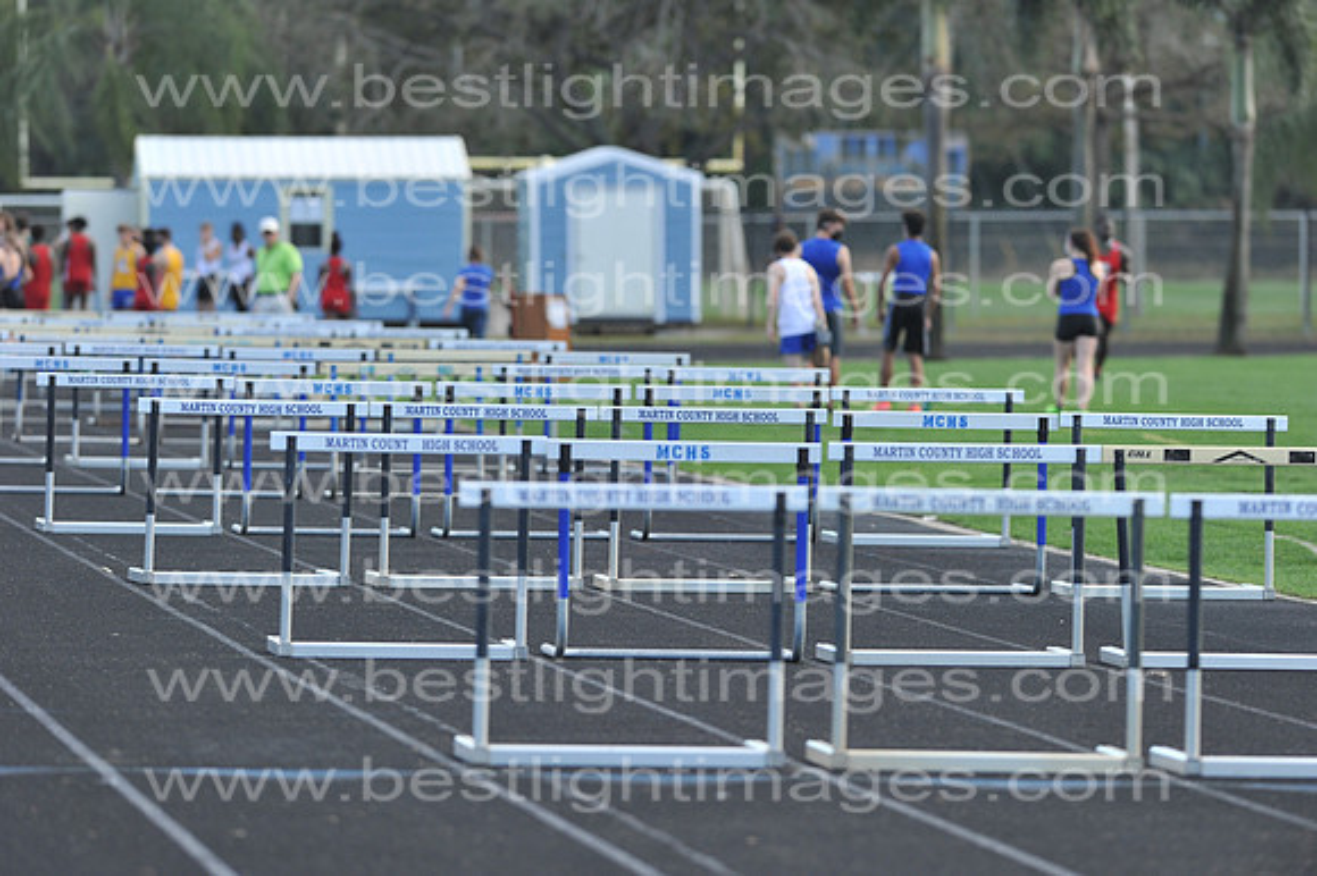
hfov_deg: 6.9
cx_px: 658
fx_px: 10968
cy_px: 438
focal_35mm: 300
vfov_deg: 4.6
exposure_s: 1/1250
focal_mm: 300
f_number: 4.5
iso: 800
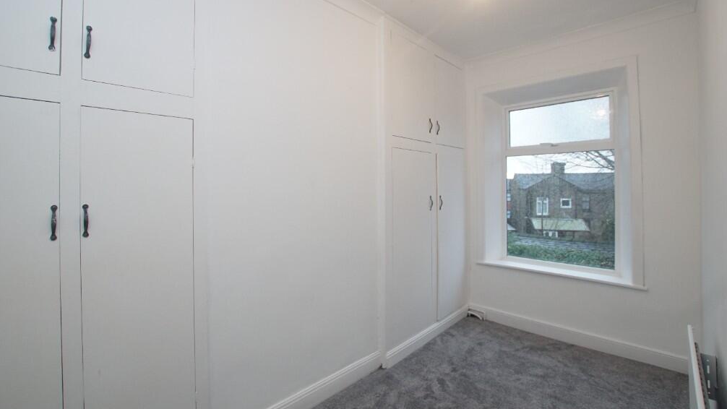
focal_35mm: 16
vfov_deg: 67.0
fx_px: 308
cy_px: 222
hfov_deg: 99.4
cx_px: 358
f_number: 4
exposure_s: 1/160
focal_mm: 10
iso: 800
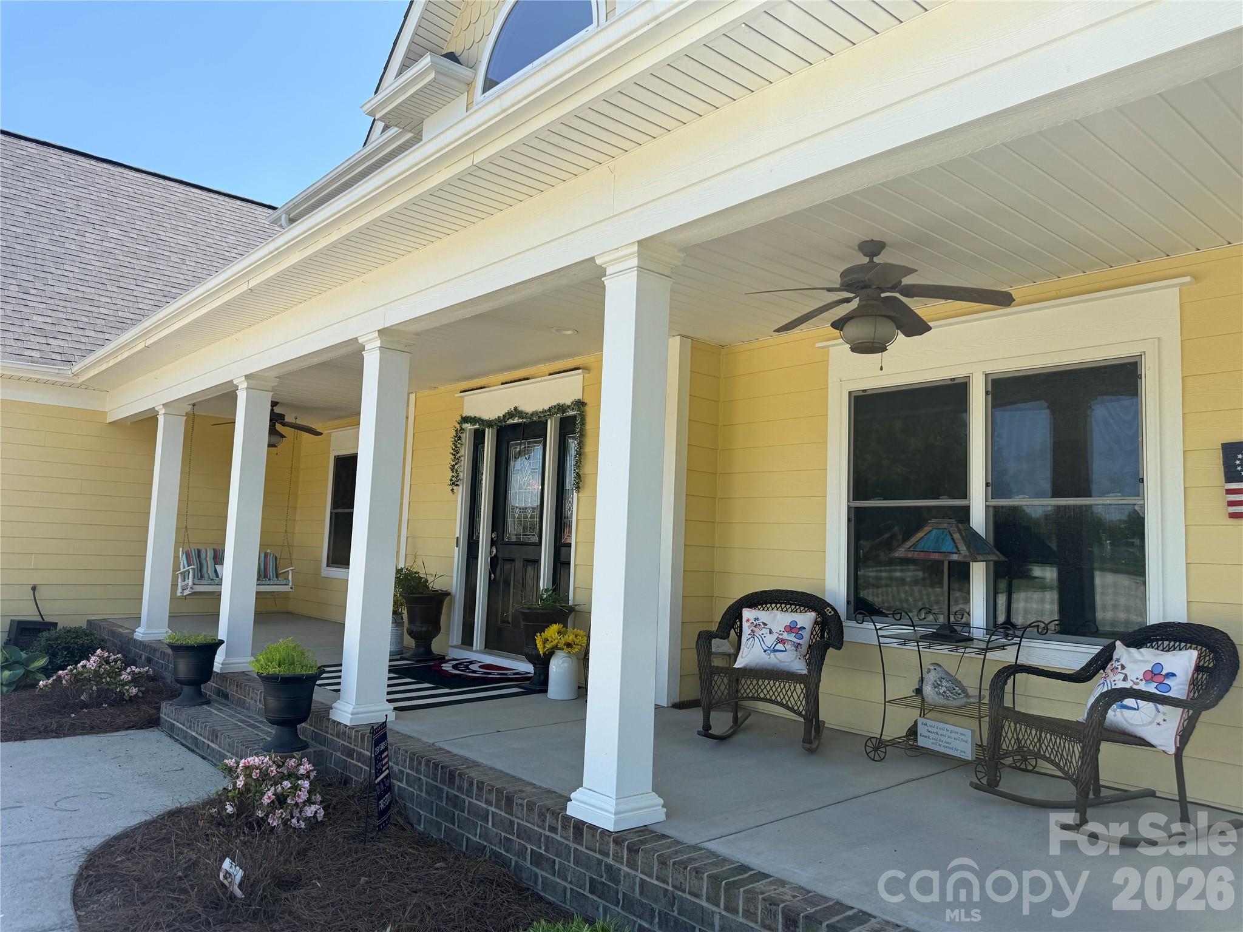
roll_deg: -2.7
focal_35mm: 24
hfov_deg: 71.6
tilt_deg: +6.9
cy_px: 466
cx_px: 622
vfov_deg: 56.8
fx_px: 862
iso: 80
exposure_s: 1/1812
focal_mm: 6.76
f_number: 1.78
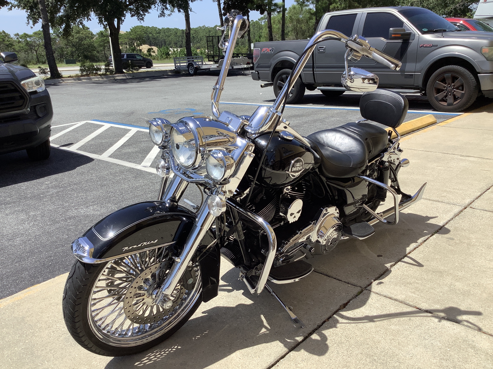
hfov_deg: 58.4
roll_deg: +3.3
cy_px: 184
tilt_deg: -19.0
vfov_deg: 45.4
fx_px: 442
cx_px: 246
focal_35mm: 31
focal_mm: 3.3
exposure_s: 1/1359
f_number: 2.4
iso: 25
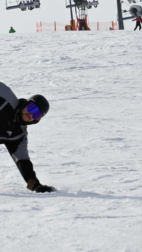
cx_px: -73
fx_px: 2134
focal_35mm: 319
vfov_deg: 6.8
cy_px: 120
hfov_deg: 3.8
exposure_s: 1/500
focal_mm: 115
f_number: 8
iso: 100
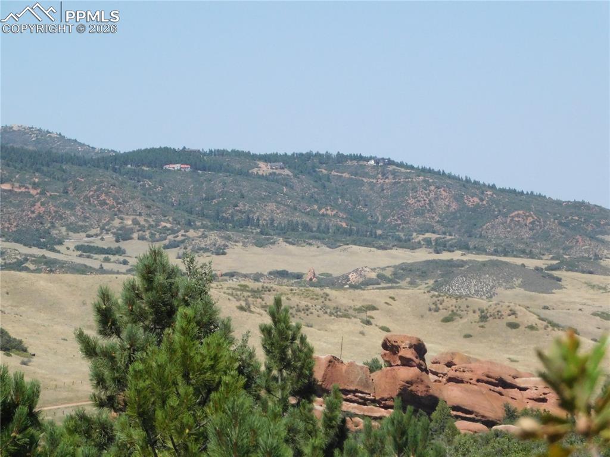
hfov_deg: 9.8
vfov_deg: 7.3
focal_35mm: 202
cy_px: 228
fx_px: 3558
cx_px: 305
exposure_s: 1/1000
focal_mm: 35.9
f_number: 10.8
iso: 800
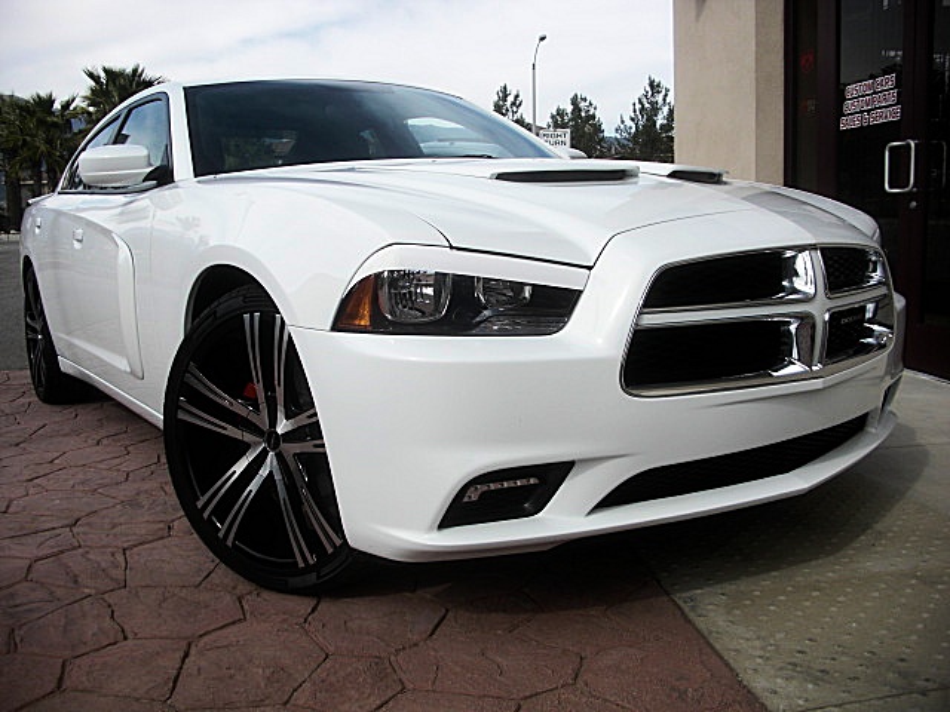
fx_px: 988
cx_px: 475
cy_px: 356
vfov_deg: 39.7
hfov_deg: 51.4
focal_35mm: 36
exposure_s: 1/1000
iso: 50
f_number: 2.8
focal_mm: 6.3
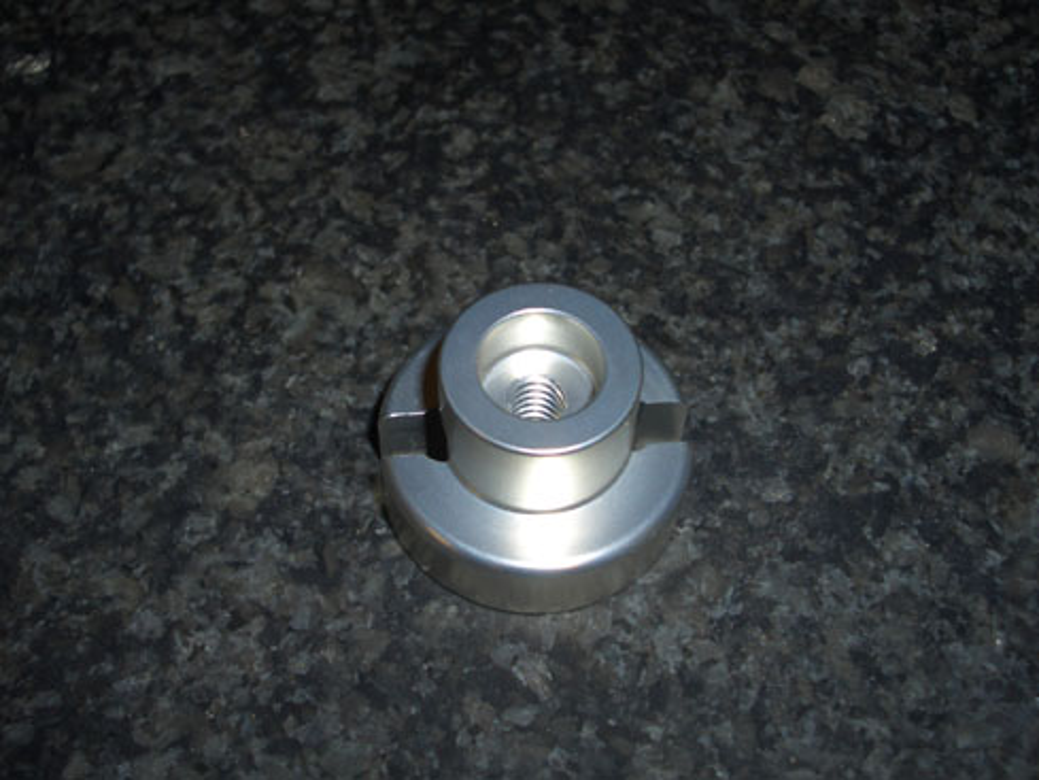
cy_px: 390
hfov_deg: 38.9
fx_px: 1471
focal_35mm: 49
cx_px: 520
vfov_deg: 29.7
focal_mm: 8.2
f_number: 3.1
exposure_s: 1/60
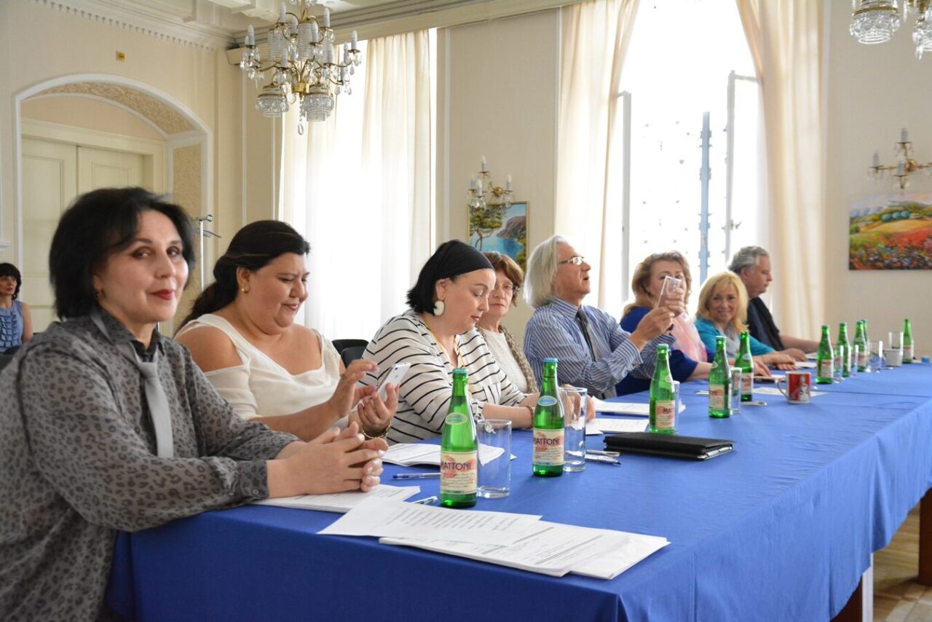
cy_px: 311
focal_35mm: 38
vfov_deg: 35.5
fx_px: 971
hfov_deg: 51.3
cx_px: 466
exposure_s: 1/40
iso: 3200
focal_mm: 25
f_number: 4
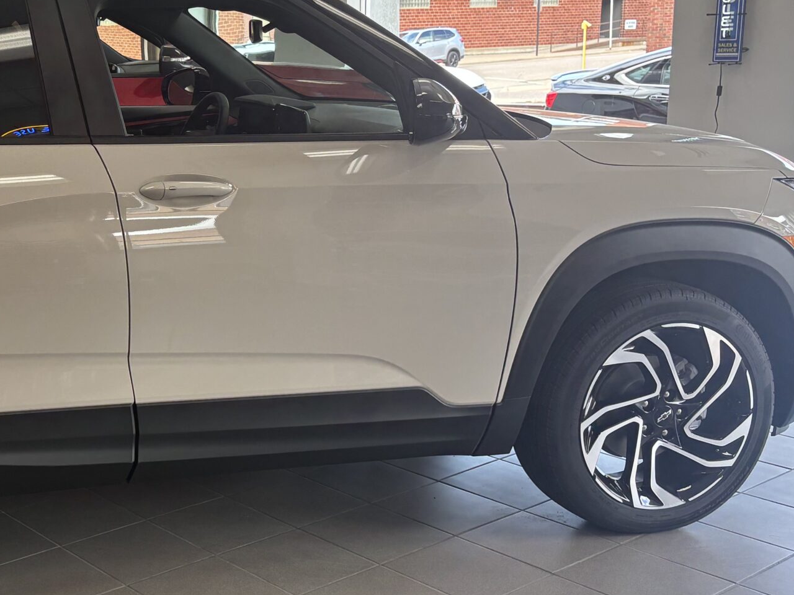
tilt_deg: -9.7
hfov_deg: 34.5
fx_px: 1193
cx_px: 65
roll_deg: +1.7
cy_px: 254
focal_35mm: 52
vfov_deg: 28.0
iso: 80
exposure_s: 1/120
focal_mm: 5.96
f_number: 1.6
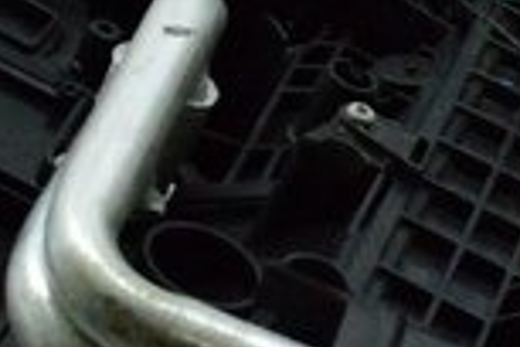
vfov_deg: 5.9
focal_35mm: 231
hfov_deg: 8.9
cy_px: 308
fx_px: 3342
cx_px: 459
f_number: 6.3
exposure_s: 1/640
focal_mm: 23
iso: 6400
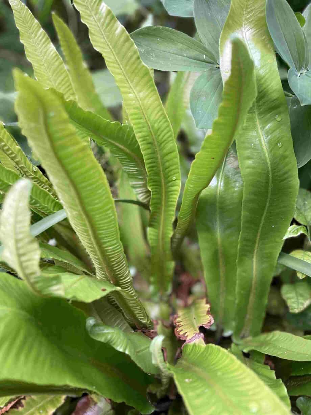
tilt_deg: -34.4
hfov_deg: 53.1
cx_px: 156
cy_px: 208
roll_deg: -2.8
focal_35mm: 26
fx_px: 312
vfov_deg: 67.3
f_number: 1.6
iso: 160
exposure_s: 1/60
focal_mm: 4.2
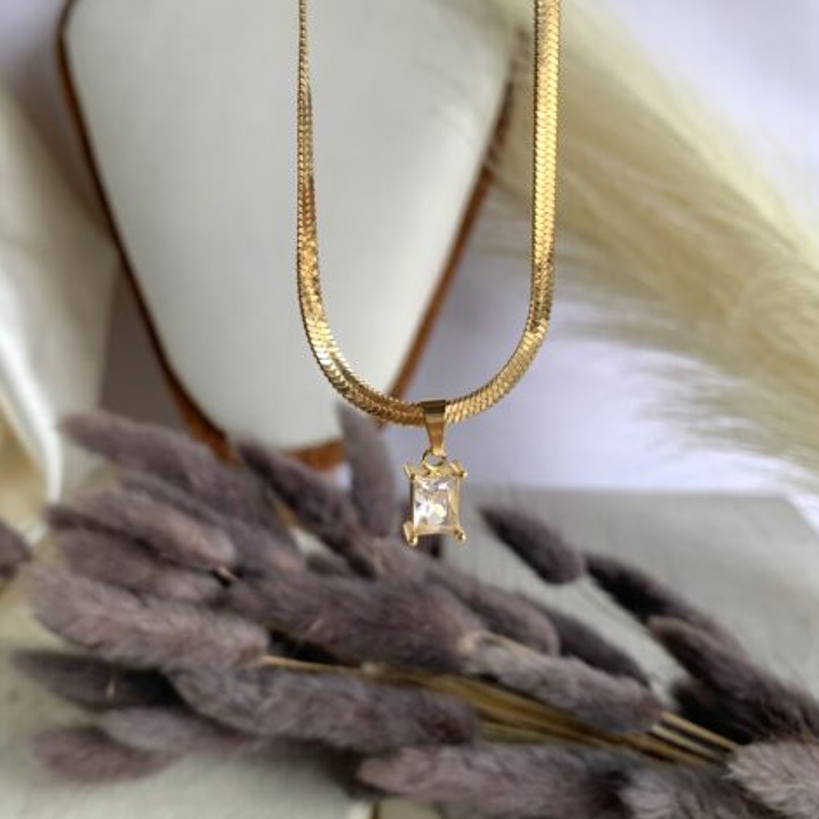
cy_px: 330
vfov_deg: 42.6
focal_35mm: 39
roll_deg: +1.1
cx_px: 351
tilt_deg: -14.0
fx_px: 1044
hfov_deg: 42.7
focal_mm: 4.25
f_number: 1.8
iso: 25
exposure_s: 1/108
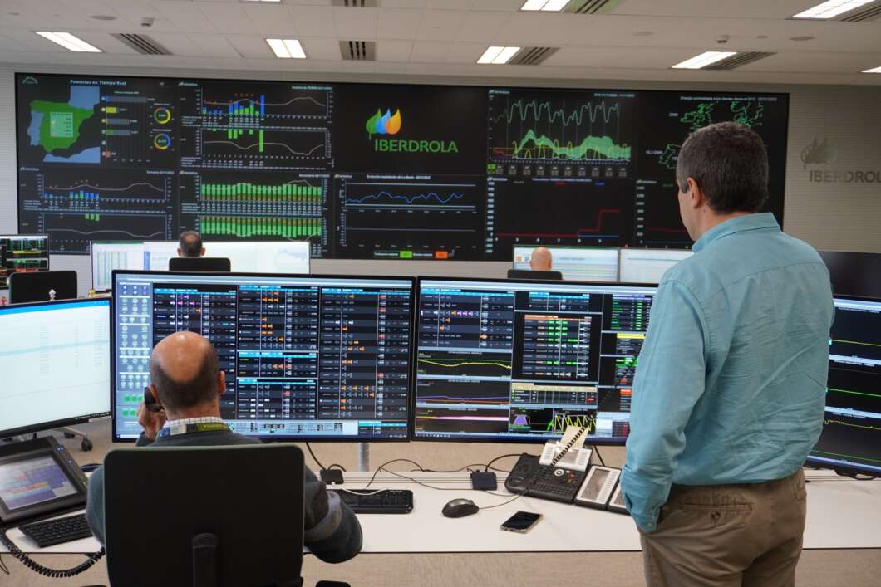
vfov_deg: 33.0
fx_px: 991
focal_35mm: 40
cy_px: 294
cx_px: 440
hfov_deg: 47.9
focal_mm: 27
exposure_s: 1/160
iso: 1600
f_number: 4.5
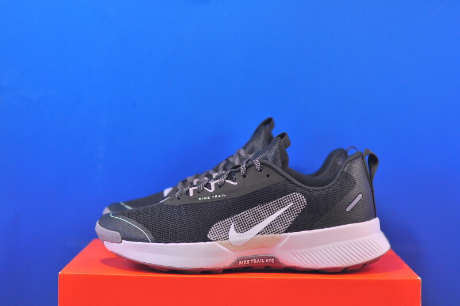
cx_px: 230
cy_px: 153
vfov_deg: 18.1
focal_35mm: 75
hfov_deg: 27.0
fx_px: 957
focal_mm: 50
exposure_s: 1/320
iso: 250
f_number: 2.5
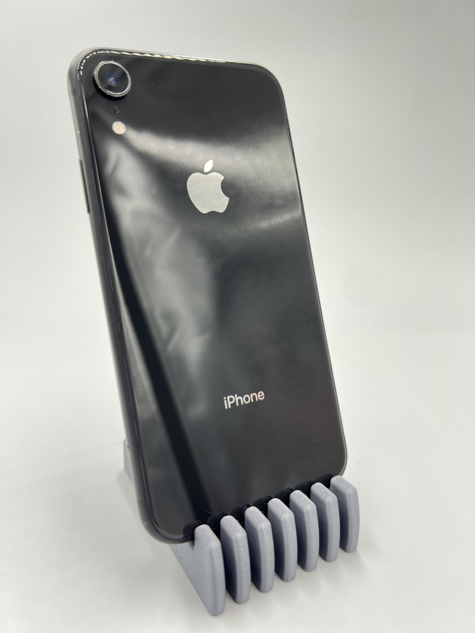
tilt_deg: -17.8
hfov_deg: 53.1
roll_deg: -1.2
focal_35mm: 26
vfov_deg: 67.3
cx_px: 238
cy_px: 316
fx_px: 476
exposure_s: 1/285
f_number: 1.5
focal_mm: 5.7
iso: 40
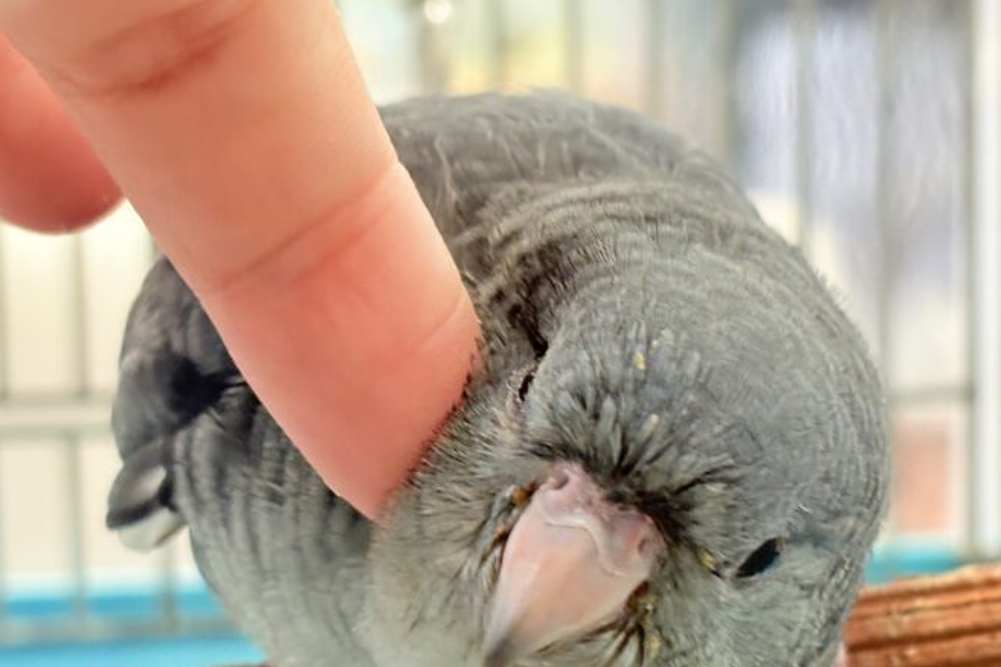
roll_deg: +0.5
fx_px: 2752
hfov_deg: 20.6
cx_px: 591
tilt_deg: -7.3
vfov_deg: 13.8
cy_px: 388
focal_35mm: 99
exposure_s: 1/50
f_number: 1.6
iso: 100
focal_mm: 5.96
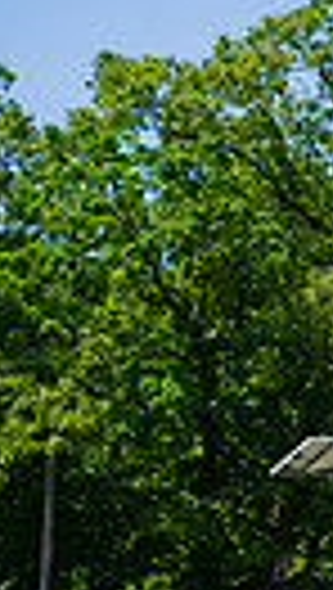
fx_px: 2535
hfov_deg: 6.4
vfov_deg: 13.2
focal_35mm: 162
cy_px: 205
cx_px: 1215
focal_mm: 35
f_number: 5
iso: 200
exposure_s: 1/2000
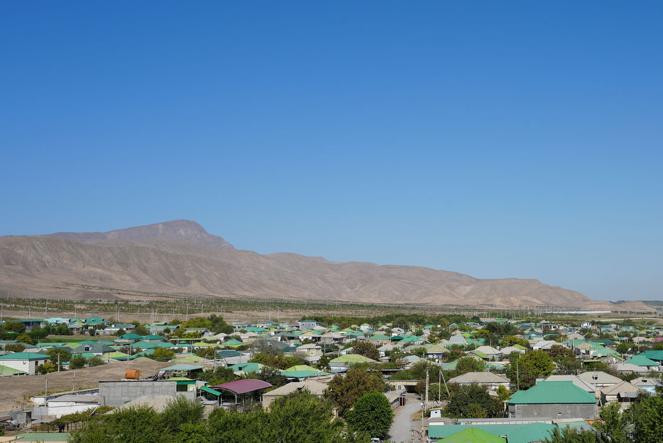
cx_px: 447
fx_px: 921
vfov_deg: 27.0
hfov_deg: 39.1
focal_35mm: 50
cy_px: 220
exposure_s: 1/320
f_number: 10
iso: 100
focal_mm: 34
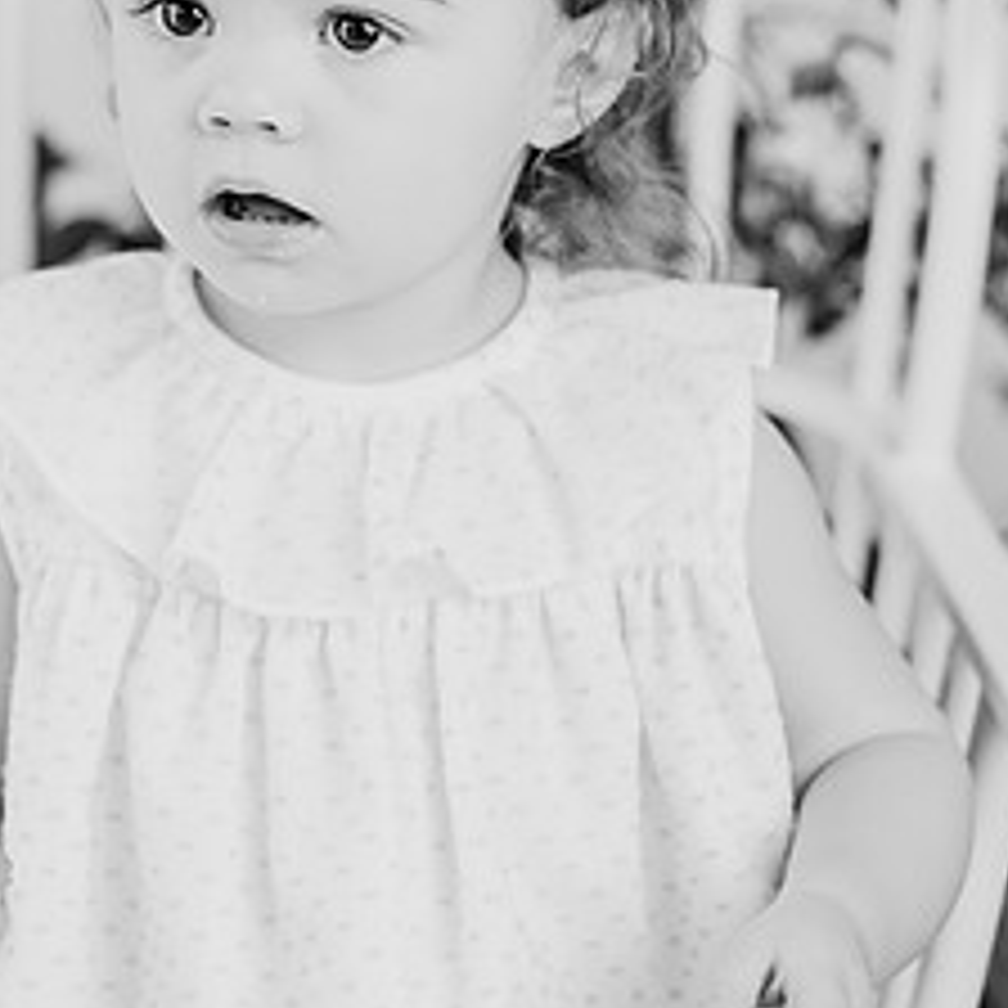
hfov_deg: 15.8
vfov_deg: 15.8
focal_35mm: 110
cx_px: 310
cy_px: 371
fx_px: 3624
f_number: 2.5
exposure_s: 1/160
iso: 125
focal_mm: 50
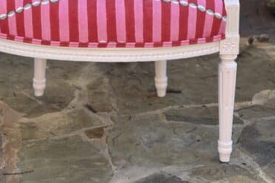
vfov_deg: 8.9
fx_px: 1161
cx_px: 93
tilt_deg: -14.1
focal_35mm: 152
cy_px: -71
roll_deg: +1.1
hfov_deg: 13.5
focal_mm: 9
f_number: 2.8
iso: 25
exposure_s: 1/124
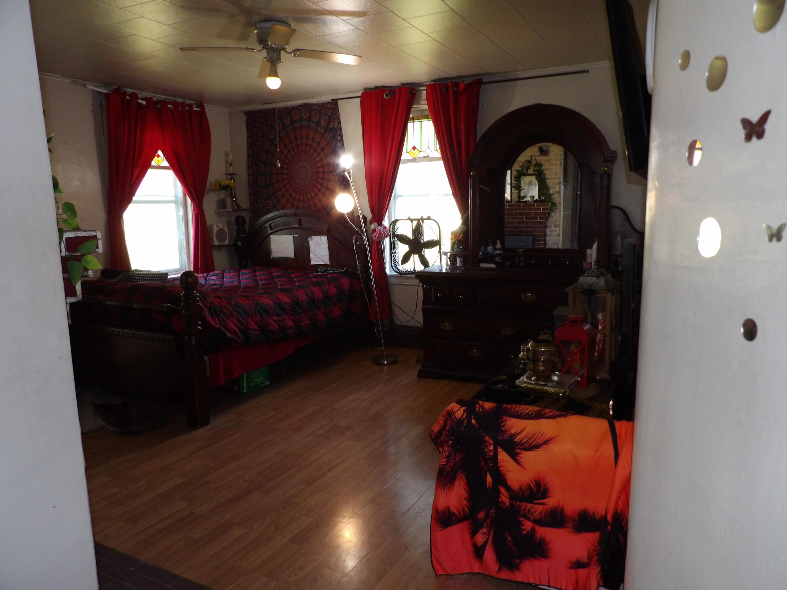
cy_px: 295
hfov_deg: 71.6
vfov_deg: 56.8
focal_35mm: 24
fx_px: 546
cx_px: 394
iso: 200
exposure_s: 1/30
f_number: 3.2
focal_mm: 4.3
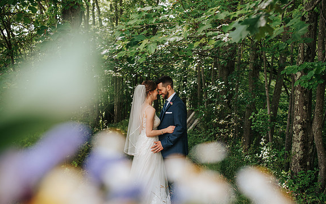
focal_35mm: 36
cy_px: 103
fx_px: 320
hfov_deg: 54.0
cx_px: 162
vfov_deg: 35.4
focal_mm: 35
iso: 500
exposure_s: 1/2000
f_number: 2.8
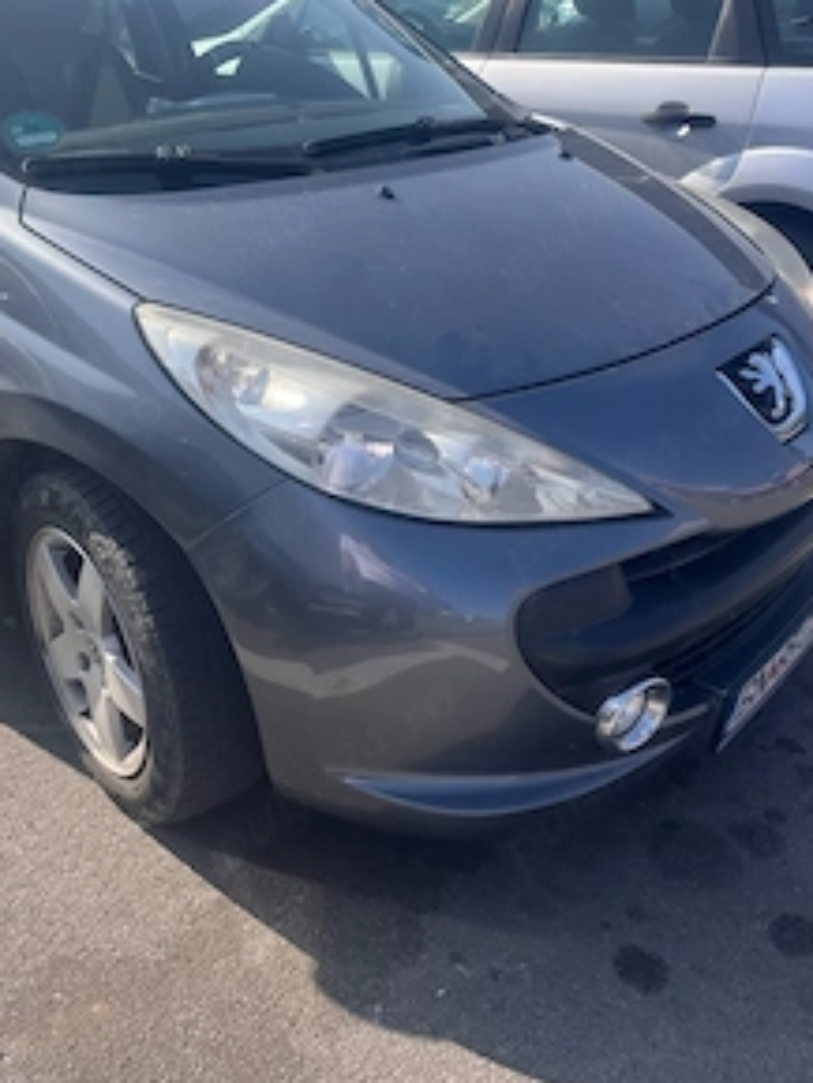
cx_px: 408
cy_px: 528
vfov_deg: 51.3
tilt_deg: -28.3
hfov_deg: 39.7
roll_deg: -1.0
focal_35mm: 36
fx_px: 1127
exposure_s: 1/1309
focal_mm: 5.1
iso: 50
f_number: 1.6
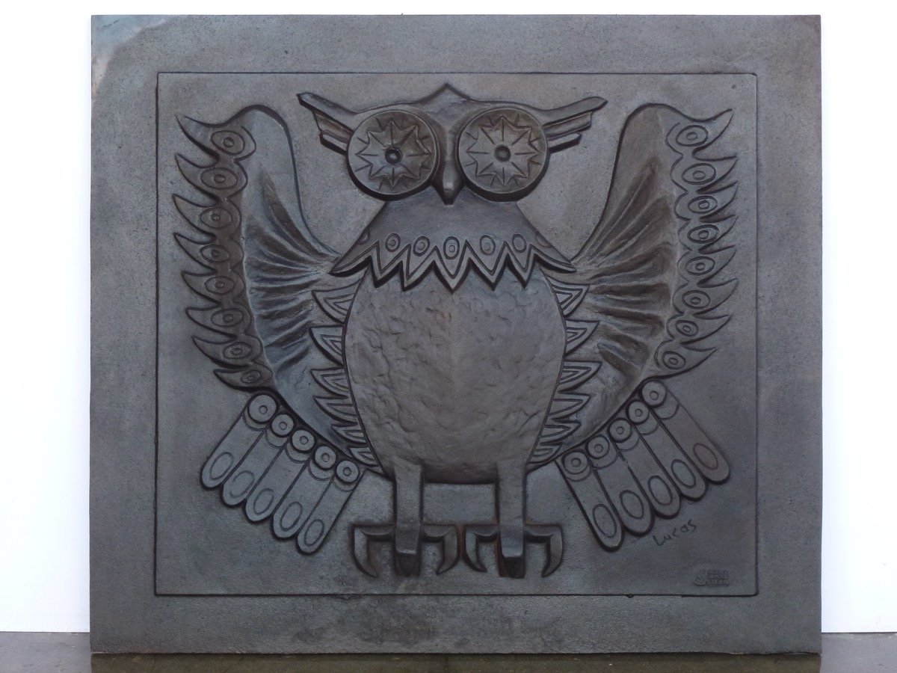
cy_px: 336
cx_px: 448
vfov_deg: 22.6
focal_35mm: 65
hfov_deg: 29.8
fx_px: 1684
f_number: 4.6
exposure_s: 1/40
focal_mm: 11.7
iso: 200
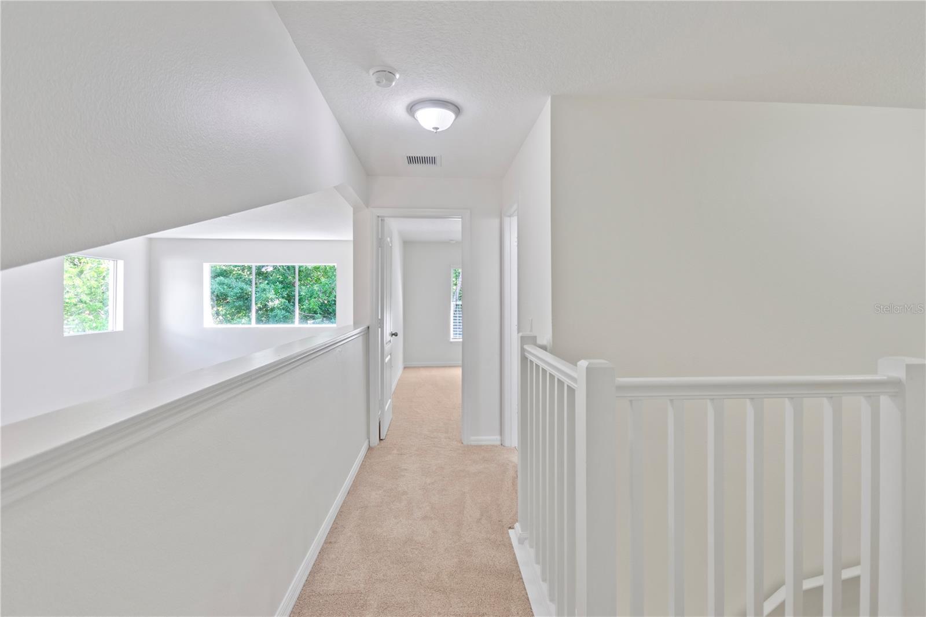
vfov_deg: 72.0
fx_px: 424
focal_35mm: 16
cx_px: 463
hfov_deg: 95.0
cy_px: 308
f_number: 4.2
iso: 100
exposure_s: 1/4
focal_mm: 11
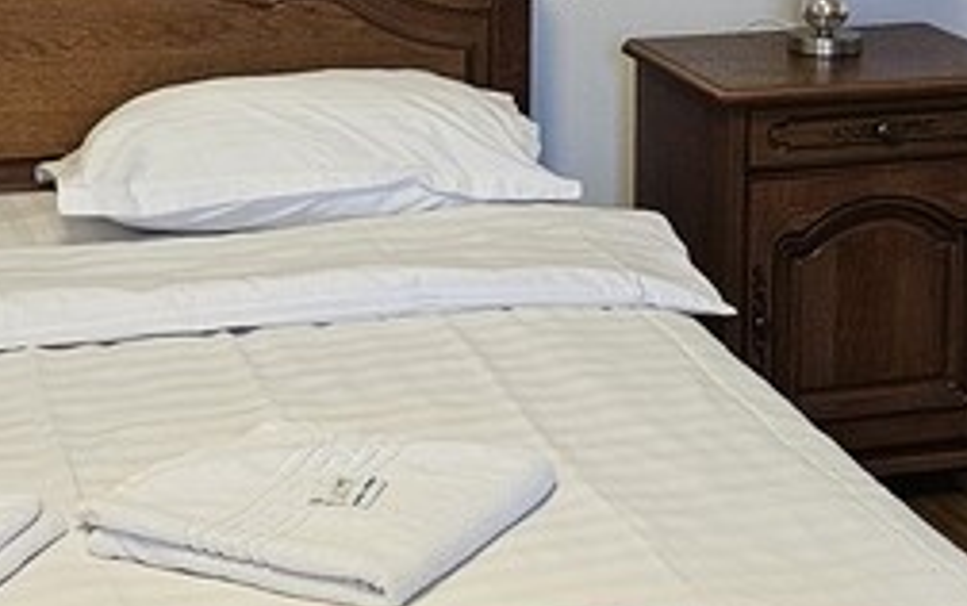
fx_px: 2611
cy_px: -104
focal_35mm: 99
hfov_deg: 21.0
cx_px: 460
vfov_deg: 12.9
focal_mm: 6.3
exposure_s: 1/100
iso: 320
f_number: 1.7
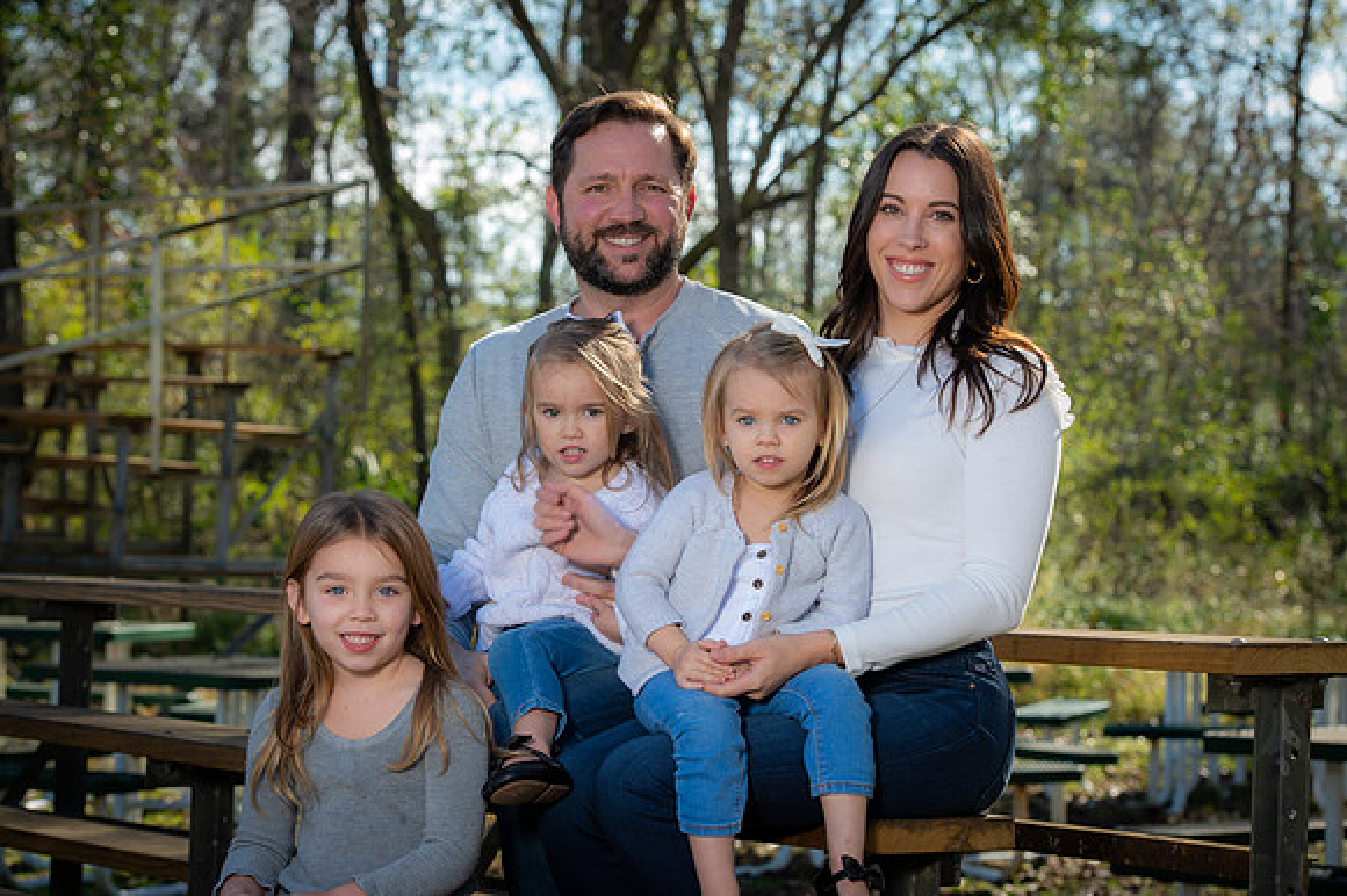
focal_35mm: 98
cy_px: 448
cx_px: 674
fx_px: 3665
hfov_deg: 20.8
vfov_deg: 13.9
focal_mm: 98
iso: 100
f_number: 8
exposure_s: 1/60
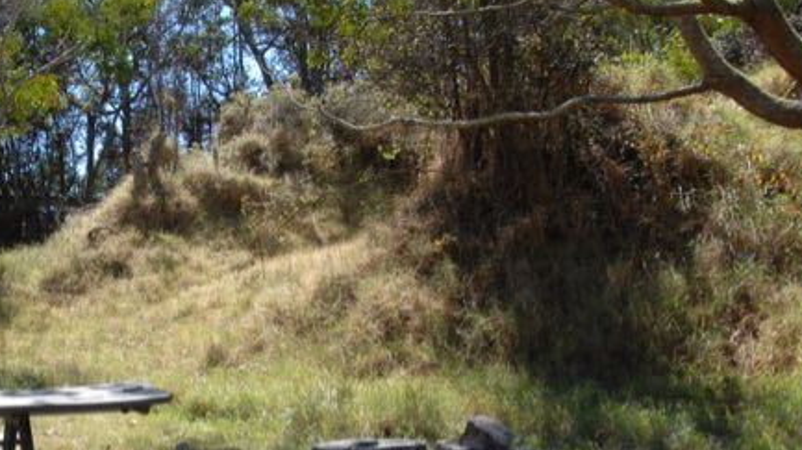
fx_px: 1233
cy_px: 453
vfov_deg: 20.0
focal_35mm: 58
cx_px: 178
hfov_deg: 35.1
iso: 400
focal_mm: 20
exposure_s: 1/320
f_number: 9
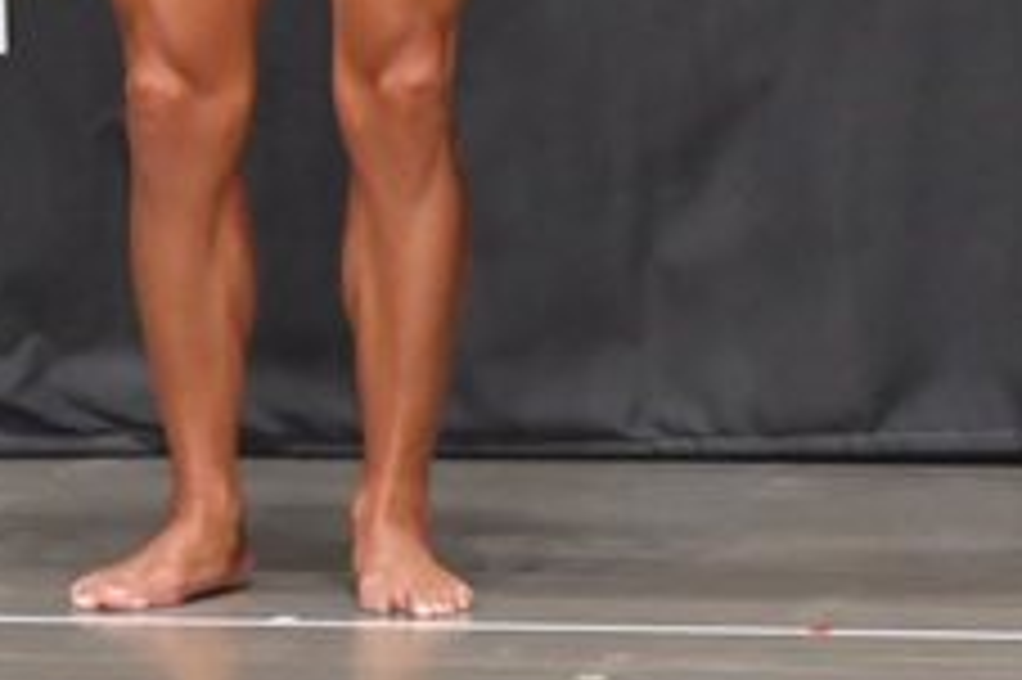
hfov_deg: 3.0
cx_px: 1209
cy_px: -320
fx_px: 19574
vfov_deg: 2.0
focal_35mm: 690
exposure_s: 1/400
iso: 6400
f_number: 5.6
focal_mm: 135
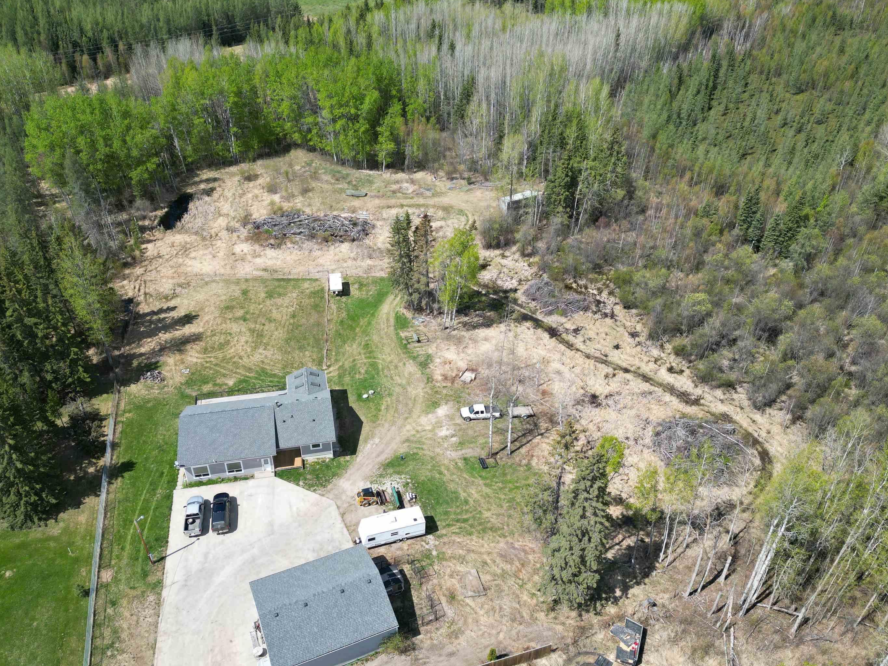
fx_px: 693
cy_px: 367
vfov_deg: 51.3
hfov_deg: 65.2
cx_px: 406
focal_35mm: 27
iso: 120
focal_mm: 6.72
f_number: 1.7
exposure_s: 1/2500
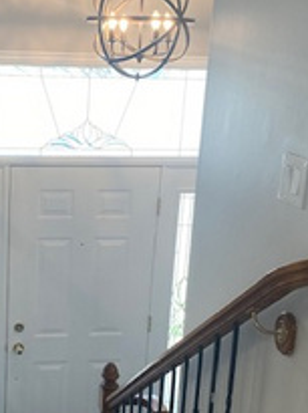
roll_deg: -1.1
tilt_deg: -14.8
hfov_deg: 23.3
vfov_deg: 31.6
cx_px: 32
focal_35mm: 61
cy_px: 254
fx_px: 726
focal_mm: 4.25
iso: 64
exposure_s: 1/120
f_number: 1.8
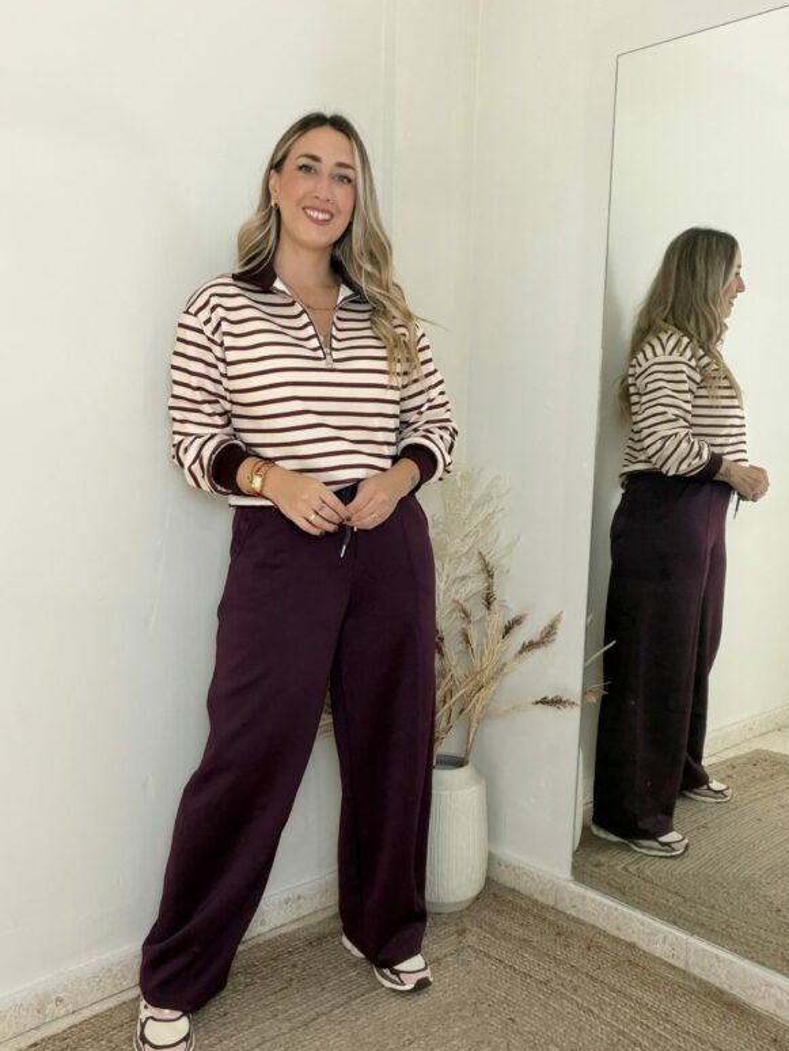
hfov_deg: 45.5
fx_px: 942
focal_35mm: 31
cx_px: 386
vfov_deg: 58.3
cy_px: 534
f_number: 1.9
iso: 100
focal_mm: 2.71
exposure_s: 1/60
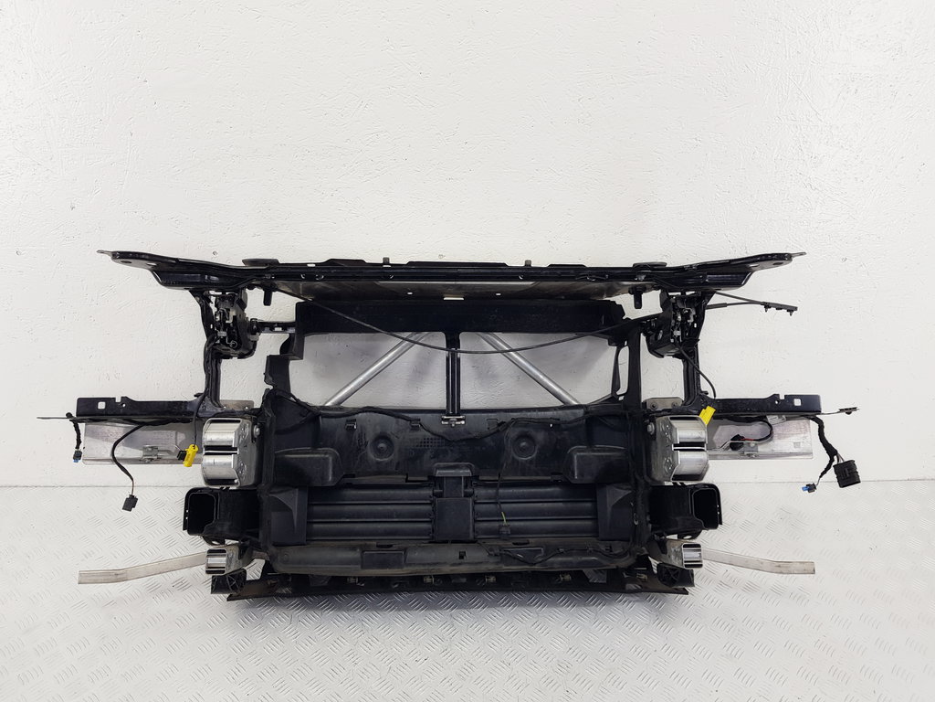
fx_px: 702
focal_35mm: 26
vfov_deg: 53.1
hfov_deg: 67.3
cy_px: 351
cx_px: 468
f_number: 1.7
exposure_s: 1/100
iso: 50
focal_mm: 4.2
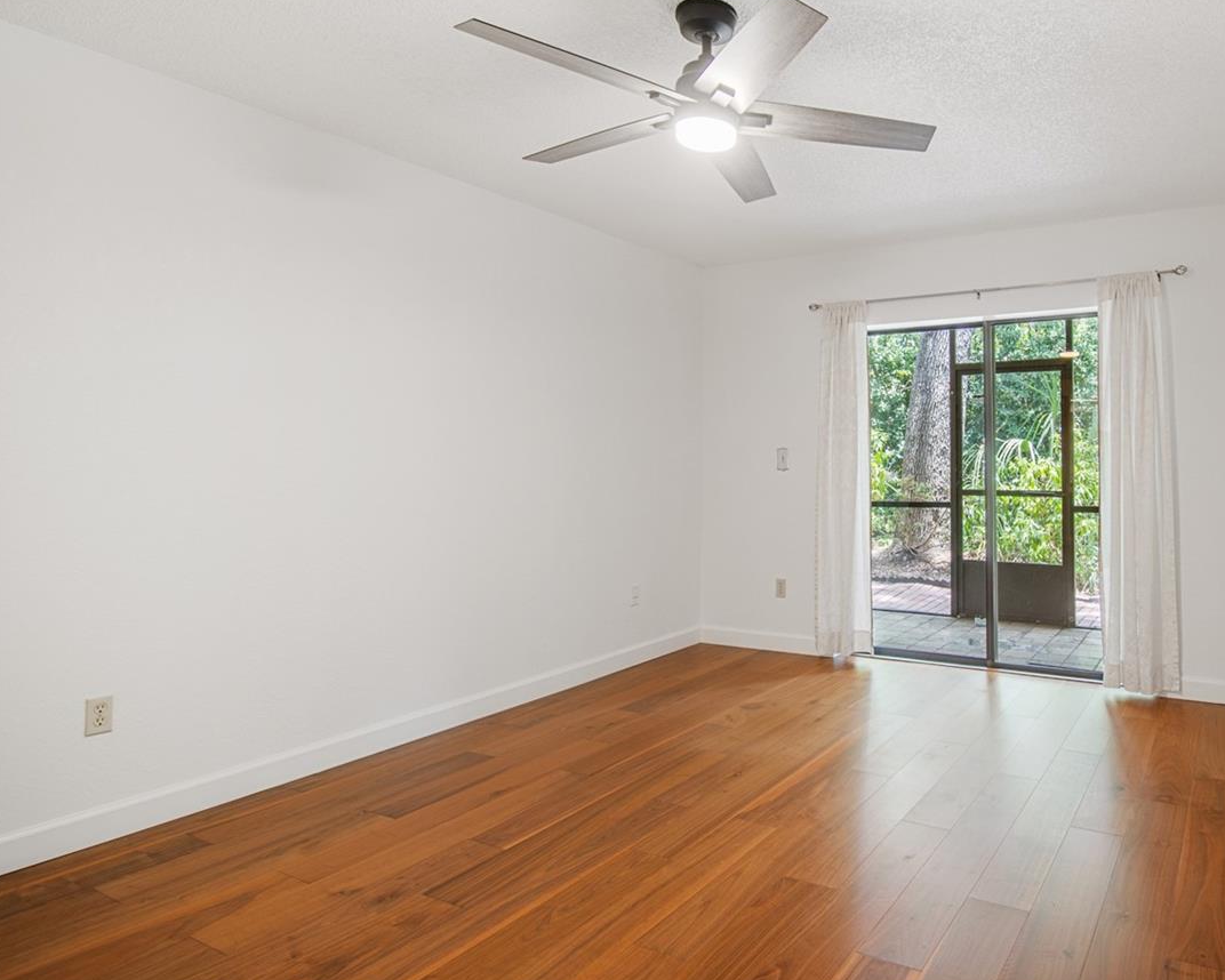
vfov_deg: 65.3
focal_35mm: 21
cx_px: 851
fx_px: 761
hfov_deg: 74.3
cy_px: 432
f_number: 4.5
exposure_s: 1/2
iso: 100
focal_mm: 10
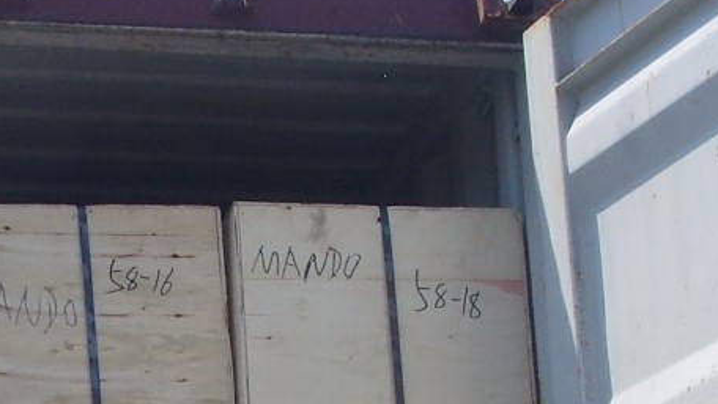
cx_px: -82
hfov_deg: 14.1
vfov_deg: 8.0
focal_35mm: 149
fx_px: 2838
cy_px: 555
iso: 50
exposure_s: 1/250
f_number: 6.3
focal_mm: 6.6
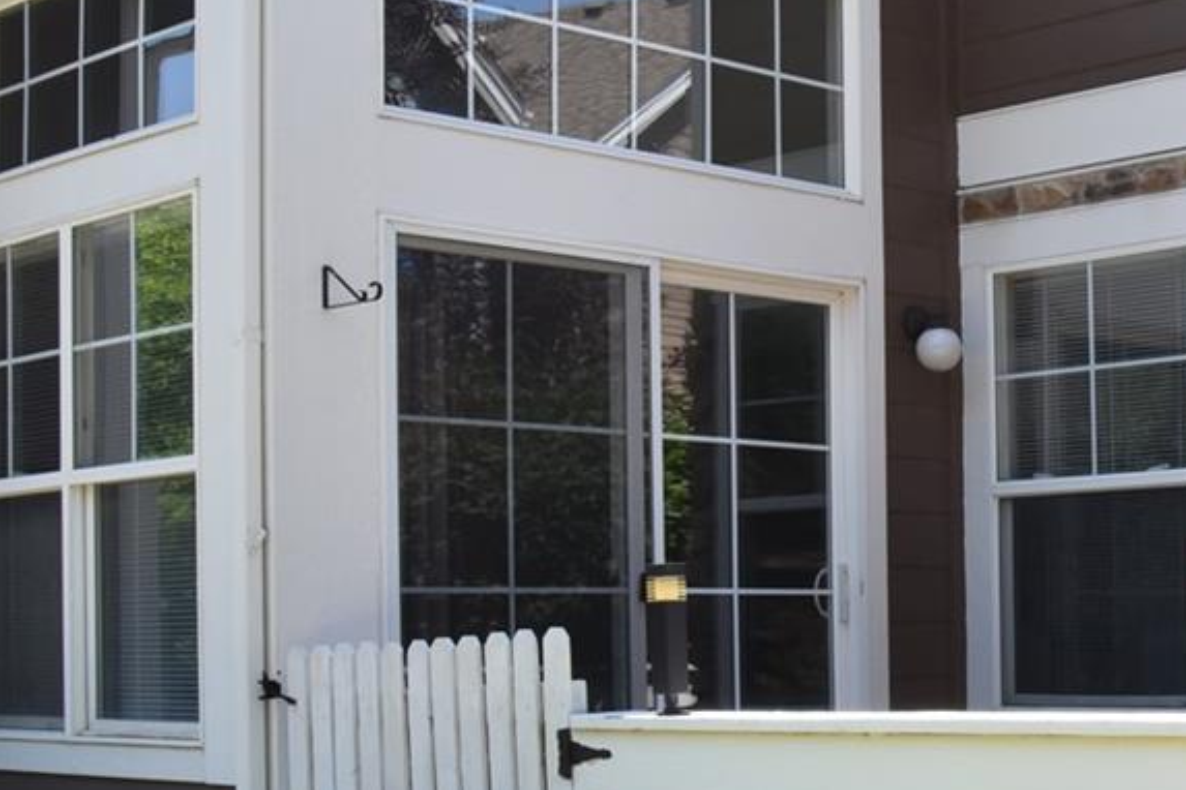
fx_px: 2207
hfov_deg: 28.6
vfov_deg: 20.2
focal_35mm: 67
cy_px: 566
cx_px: 1116
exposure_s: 1/500
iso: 1600
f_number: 11
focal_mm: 24
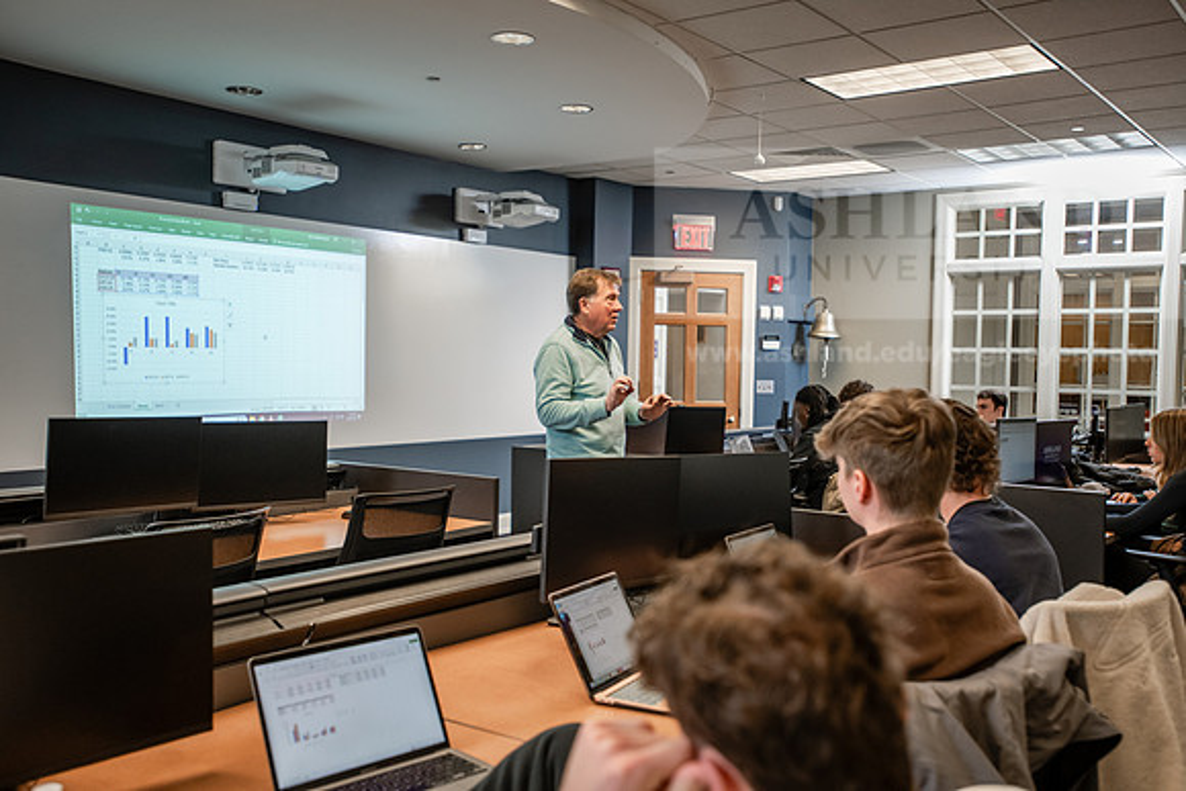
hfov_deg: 54.4
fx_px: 1153
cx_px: 593
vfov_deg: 37.9
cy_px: 396
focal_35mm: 35
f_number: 2.8
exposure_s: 1/200
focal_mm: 35
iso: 1000
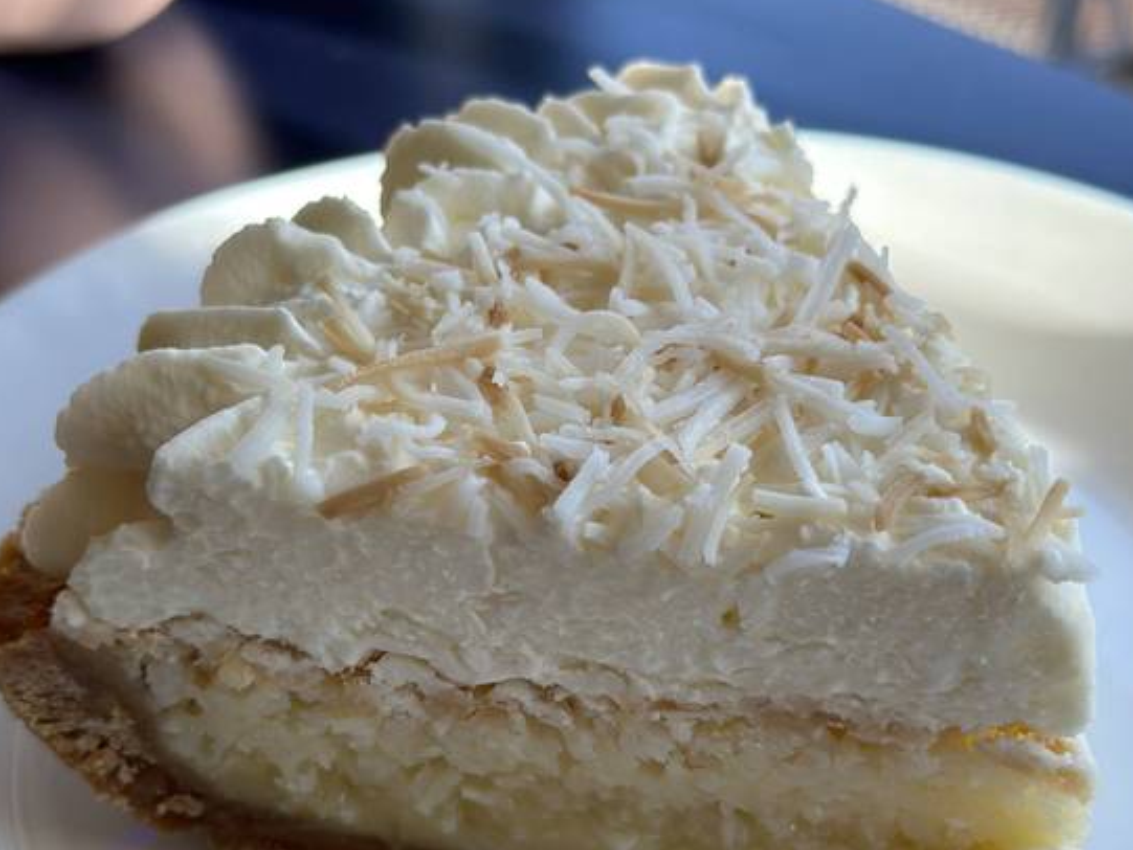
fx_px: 2128
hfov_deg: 29.8
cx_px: 565
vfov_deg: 22.6
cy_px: 514
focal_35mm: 65
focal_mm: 6.86
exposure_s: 1/454
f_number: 1.78
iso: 80
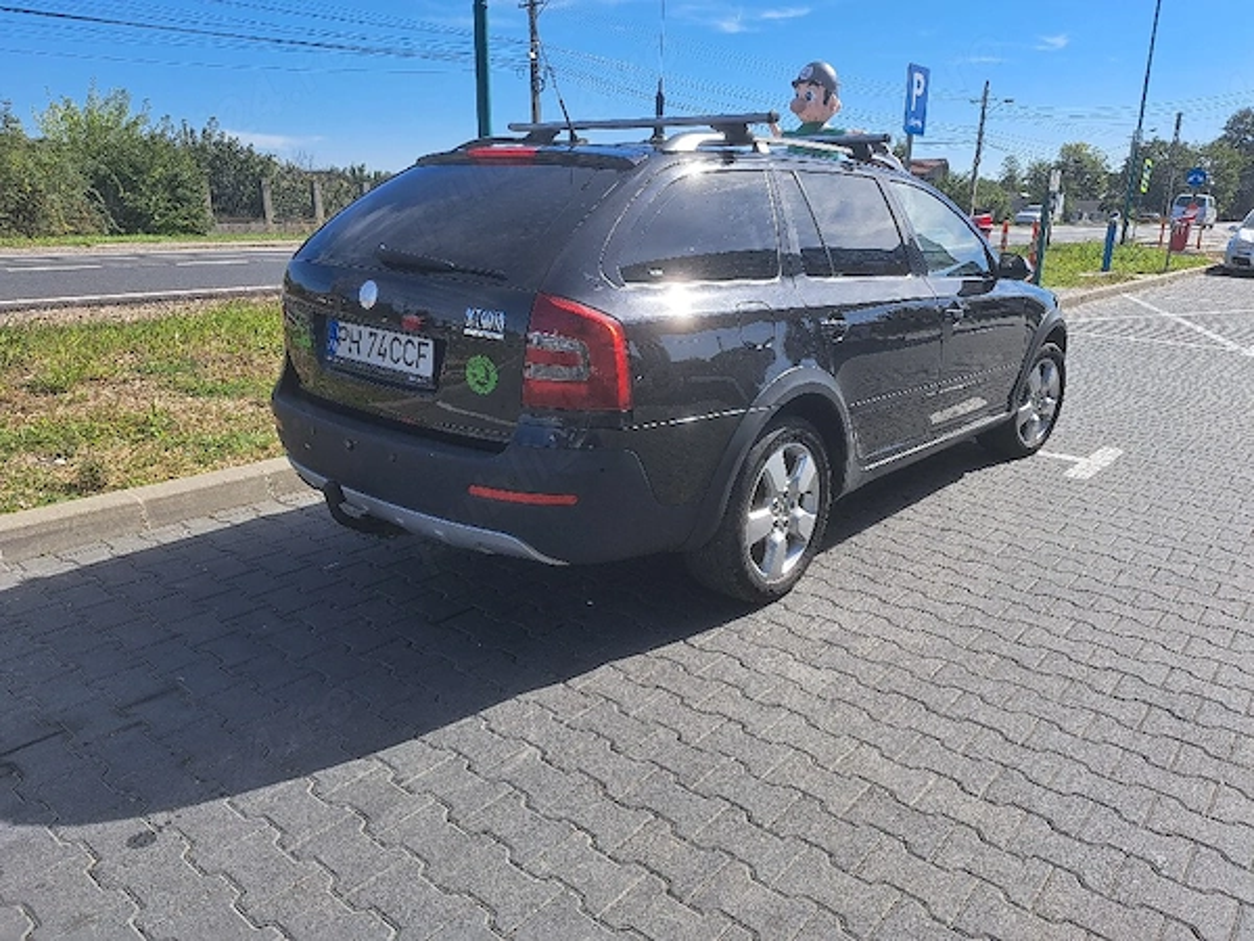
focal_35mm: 24
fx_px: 869
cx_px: 627
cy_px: 470
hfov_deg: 71.6
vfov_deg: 56.8
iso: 50
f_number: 1.8
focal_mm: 5.23
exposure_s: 1/1000
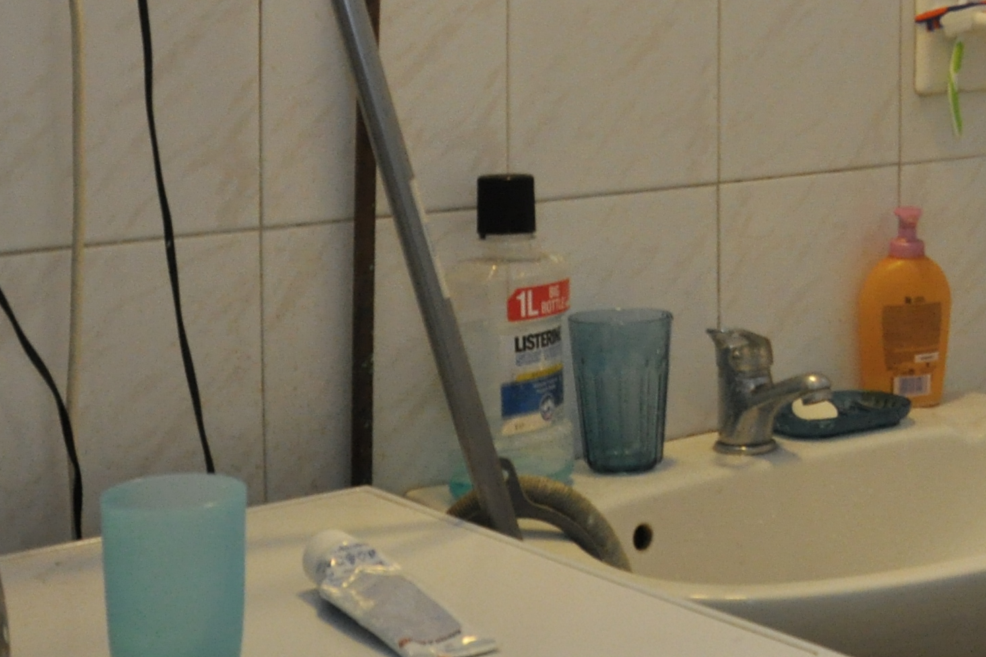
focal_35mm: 79
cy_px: -47
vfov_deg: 16.8
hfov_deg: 23.8
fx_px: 2164
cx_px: 1117
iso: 1000
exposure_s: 1/125
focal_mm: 18
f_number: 5
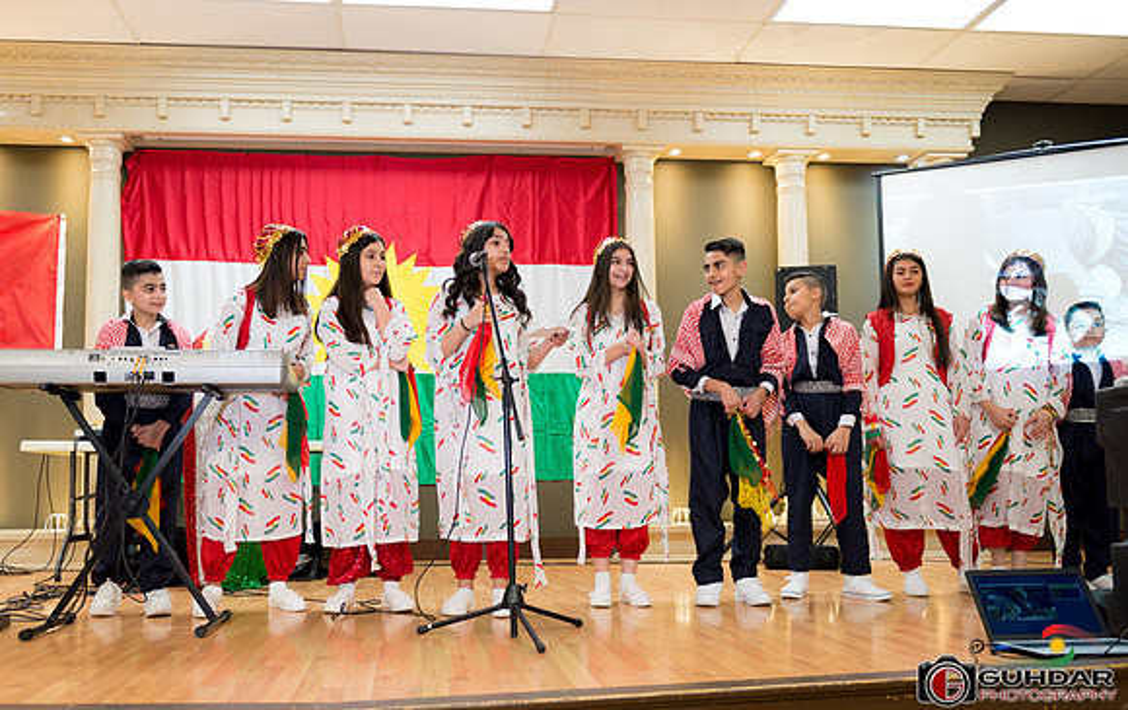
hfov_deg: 58.5
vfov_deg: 38.8
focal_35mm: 33
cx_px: 503
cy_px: 408
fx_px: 1005
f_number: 2.8
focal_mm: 29
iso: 800
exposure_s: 1/200
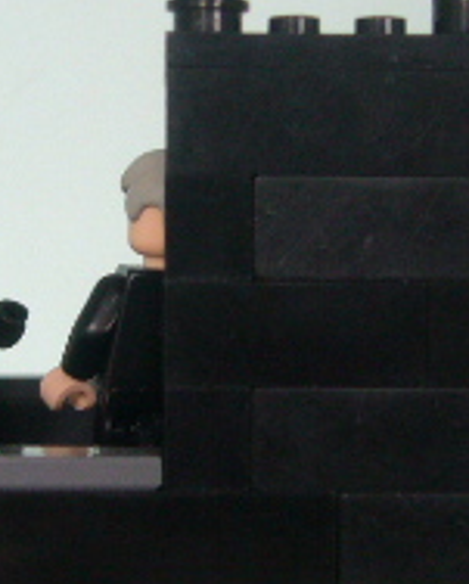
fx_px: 2008
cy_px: 289
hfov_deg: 13.3
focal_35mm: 116
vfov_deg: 16.5
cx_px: 227
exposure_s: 1/60
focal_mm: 5.8
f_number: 2.8
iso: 100
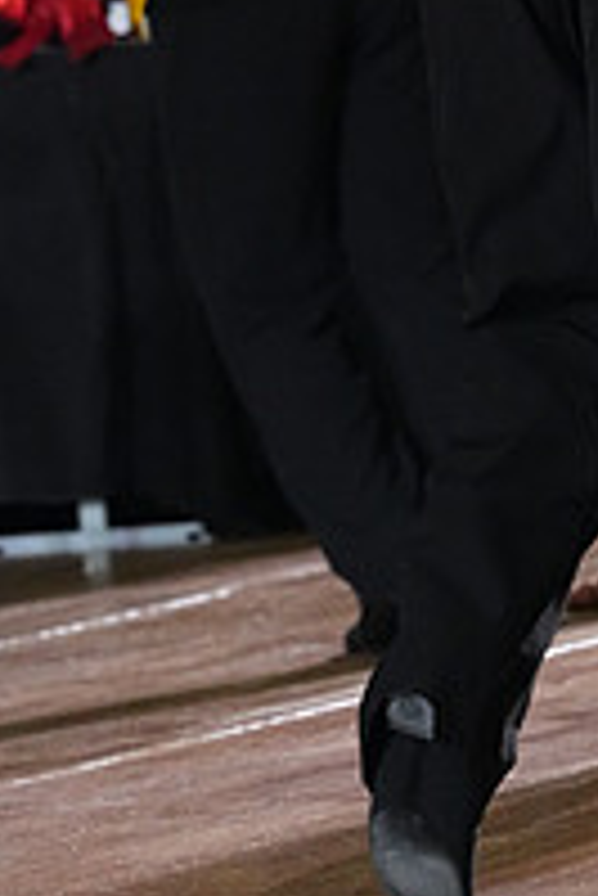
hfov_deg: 3.2
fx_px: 10595
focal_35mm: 426
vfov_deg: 4.8
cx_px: 866
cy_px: -293
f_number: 5.6
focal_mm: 146
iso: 8000
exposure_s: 1/400
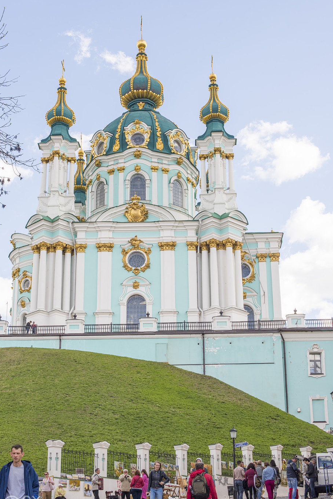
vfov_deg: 33.9
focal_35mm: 59
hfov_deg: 23.0
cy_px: 258
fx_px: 818
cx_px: 146
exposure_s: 1/320
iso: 320
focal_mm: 50
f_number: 11
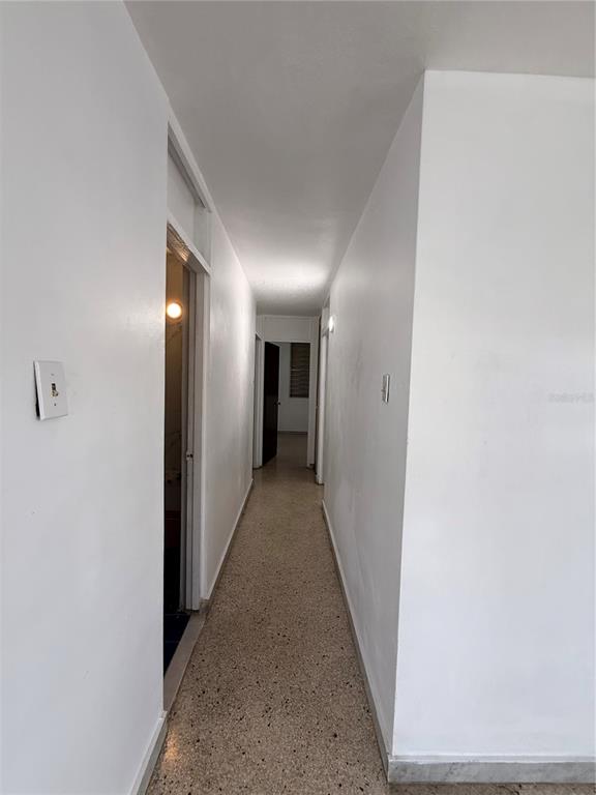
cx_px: 298
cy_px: 398
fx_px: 321
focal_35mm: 14
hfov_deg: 85.7
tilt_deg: -1.9
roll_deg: +1.5
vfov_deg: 102.1
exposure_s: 1/99
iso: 125
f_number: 2.2
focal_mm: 2.22
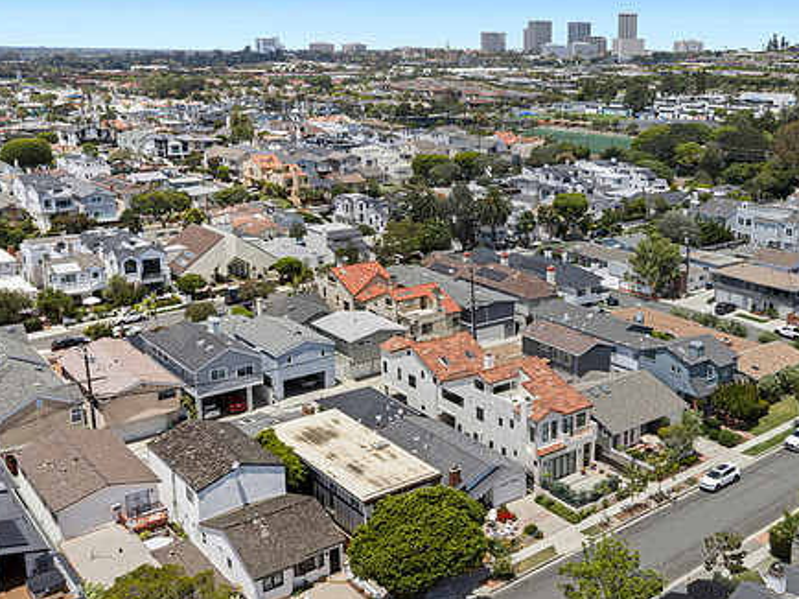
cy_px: 255
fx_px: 830
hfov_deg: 50.5
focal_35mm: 36
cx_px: 527
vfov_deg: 39.5
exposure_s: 1/160
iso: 160
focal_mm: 14.45
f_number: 9
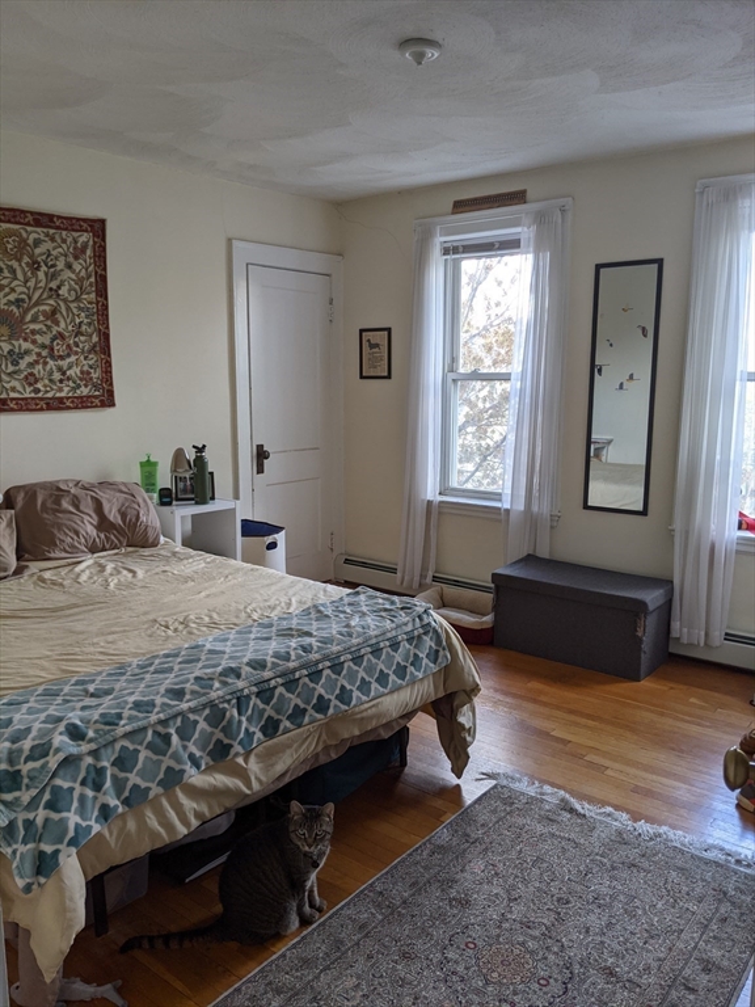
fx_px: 785
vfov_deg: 65.3
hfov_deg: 51.4
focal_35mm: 27
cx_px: 378
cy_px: 504
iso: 68
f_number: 1.8
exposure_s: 1/59.9
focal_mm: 4.44
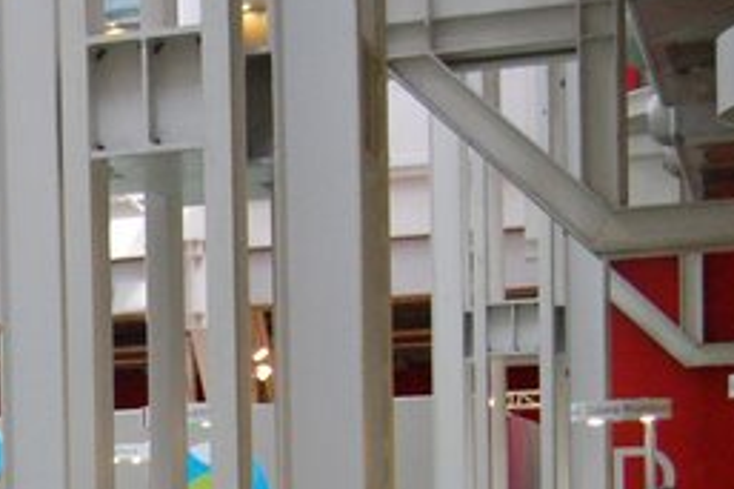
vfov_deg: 11.8
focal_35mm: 112
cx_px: -343
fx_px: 2282
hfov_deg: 16.7
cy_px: 678
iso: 1600
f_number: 5
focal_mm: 24
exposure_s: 1/100
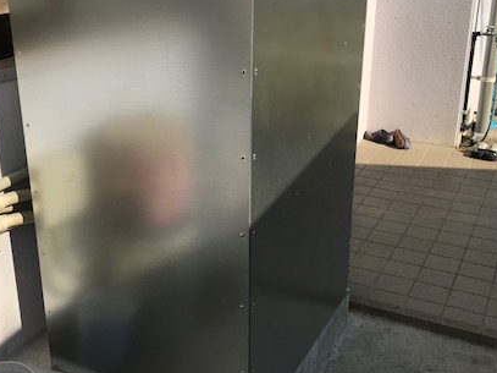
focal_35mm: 44
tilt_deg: -18.9
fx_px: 632
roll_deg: +0.8
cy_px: 188
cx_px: 199
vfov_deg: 32.9
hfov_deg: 42.8
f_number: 1.8
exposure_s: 1/4167
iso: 20
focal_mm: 3.99
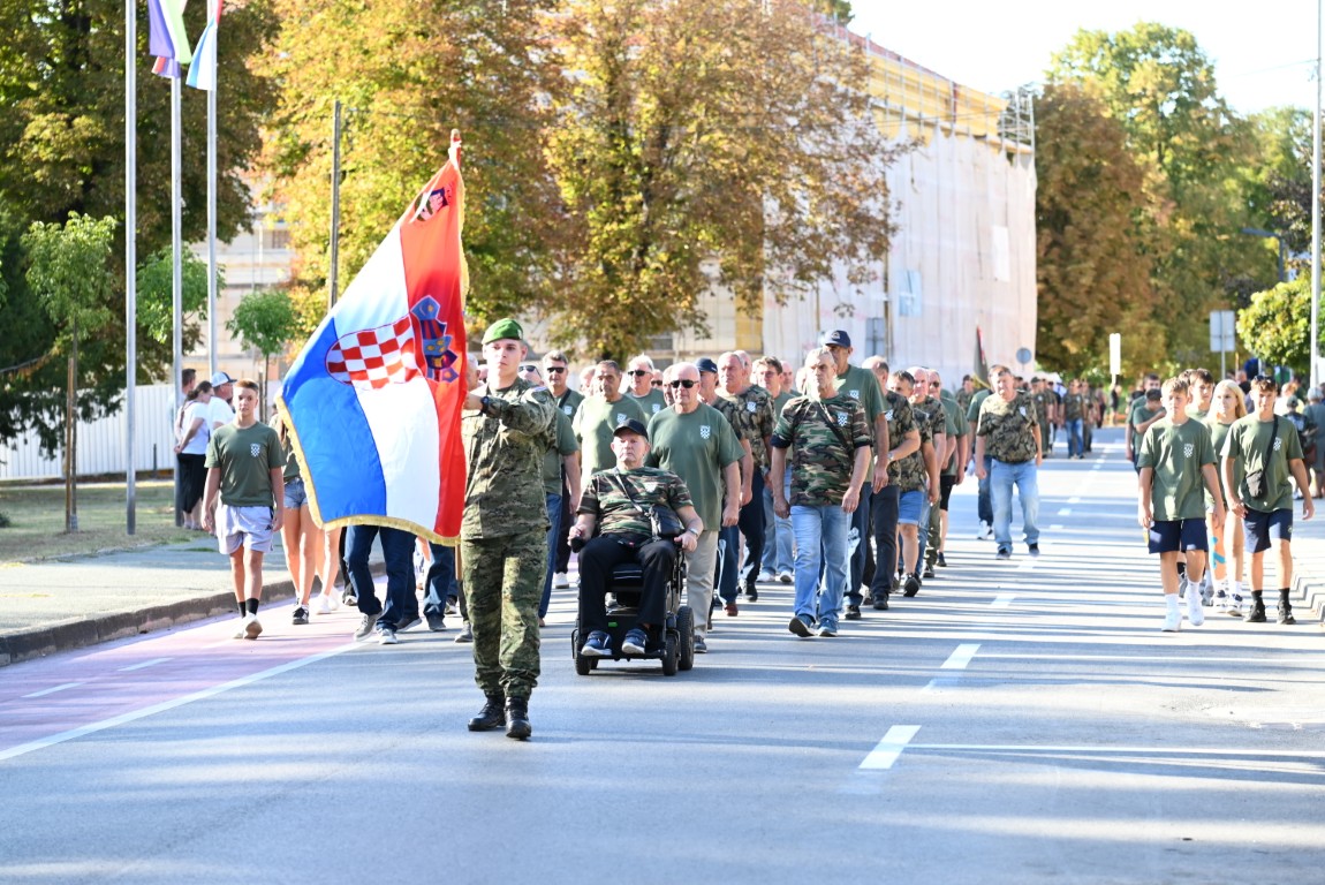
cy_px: 442
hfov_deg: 20.4
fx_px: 3682
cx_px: 662
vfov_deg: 13.7
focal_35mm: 100
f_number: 4
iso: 400
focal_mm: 100
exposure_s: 1/400
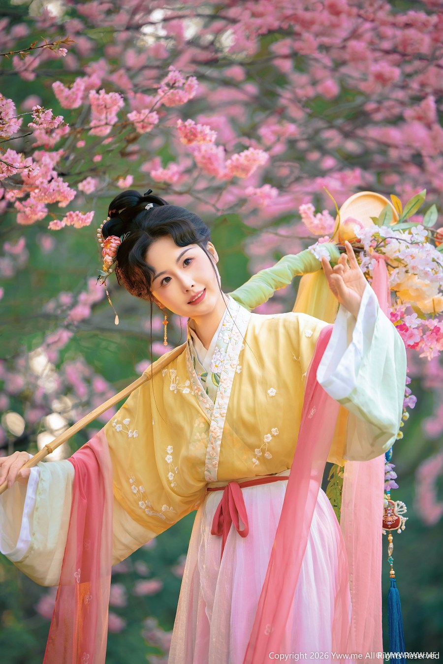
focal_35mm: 176
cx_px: 222
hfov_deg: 7.8
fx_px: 3247
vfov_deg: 11.7
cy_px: 332
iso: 200
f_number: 2.8
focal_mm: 177
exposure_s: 1/160
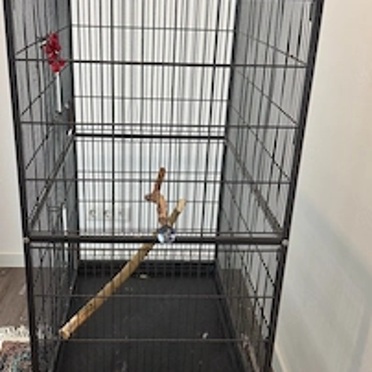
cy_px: 206
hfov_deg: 40.0
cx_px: 164
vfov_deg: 40.0
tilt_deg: -22.0
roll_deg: -2.0
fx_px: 511
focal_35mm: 42
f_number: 1.78
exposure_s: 1/50
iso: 200
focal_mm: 6.76
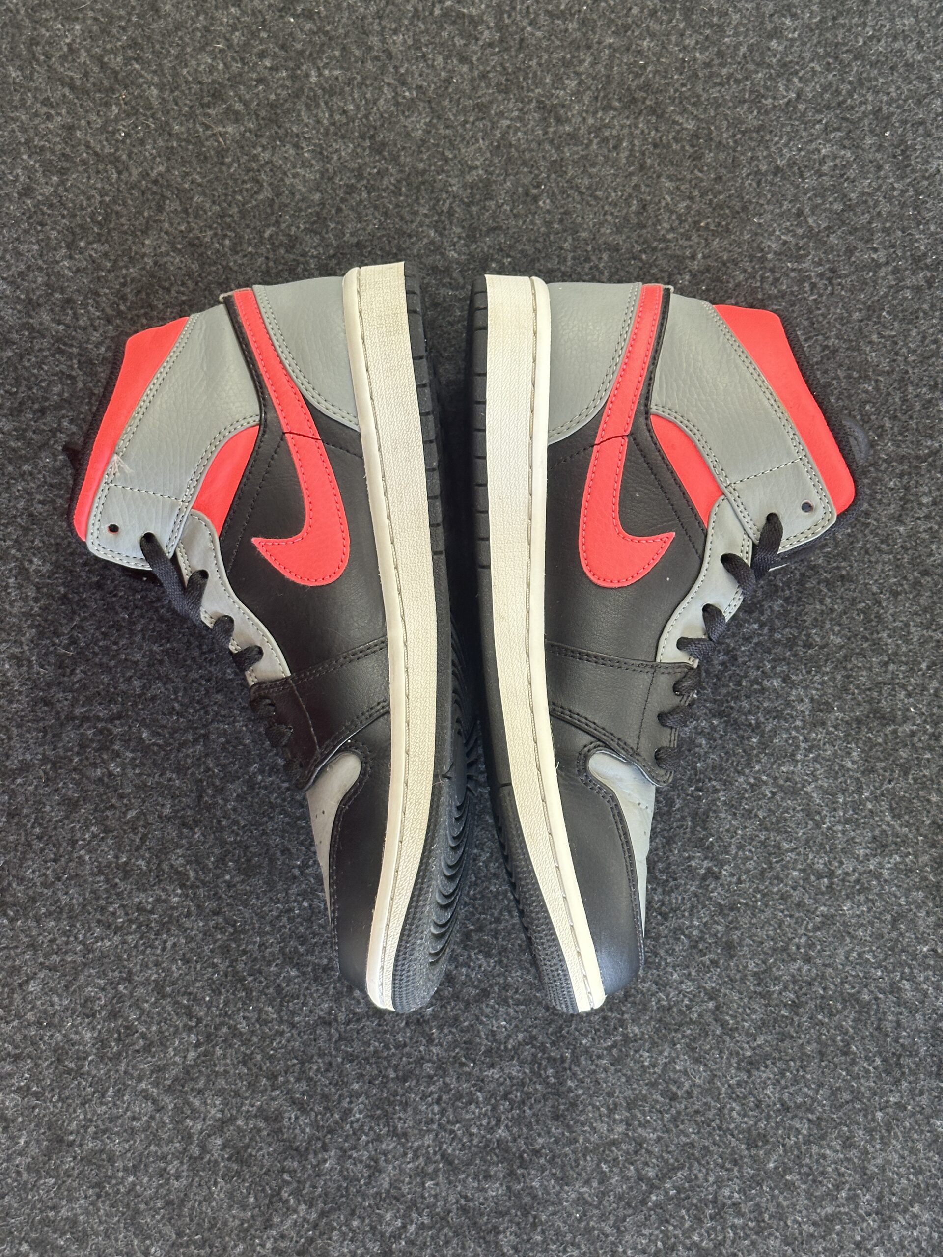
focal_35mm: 48
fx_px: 1743
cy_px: 628
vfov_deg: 39.7
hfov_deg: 30.3
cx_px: 472
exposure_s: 1/50
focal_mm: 6.86
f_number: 1.78
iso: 200
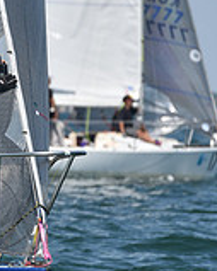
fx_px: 5521
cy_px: 119
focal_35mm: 687
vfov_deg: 2.8
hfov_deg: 2.3
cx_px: -47
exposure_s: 1/1000
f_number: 5.6
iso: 250
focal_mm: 200
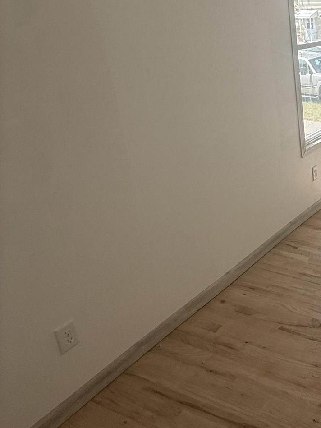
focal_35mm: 34
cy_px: 151
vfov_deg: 53.1
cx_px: 389
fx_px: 420
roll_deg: -1.3
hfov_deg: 33.6
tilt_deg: -18.2
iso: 50
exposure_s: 1/436
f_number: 2.2
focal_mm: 2.22
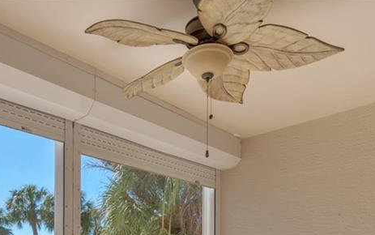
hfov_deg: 53.3
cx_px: 138
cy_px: 273
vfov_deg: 30.7
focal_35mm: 36
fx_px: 368
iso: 100
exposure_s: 1/25
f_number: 9
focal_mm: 16
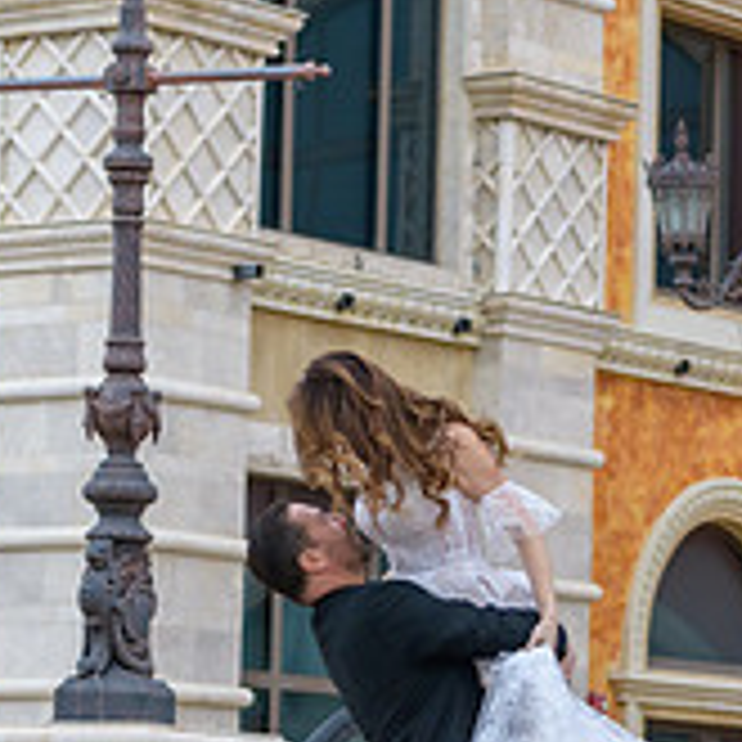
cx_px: 481
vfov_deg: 8.3
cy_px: 758
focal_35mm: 209
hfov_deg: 8.4
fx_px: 5068
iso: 400
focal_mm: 70
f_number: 2.8
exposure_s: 1/3200
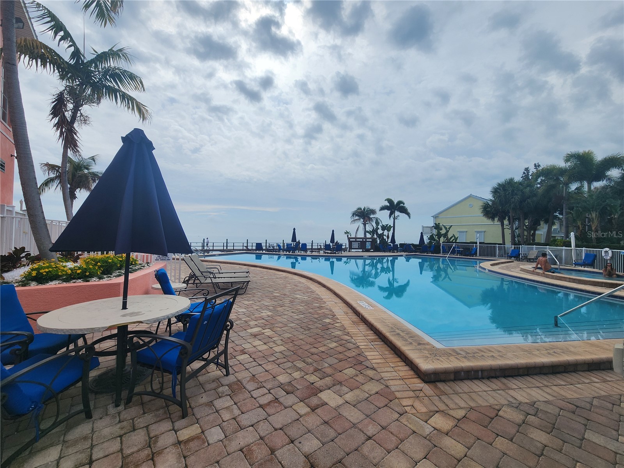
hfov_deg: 106.2
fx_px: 234
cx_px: 312
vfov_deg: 89.9
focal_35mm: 13
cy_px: 234
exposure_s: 1/2752
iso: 50
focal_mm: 2.2
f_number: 2.2
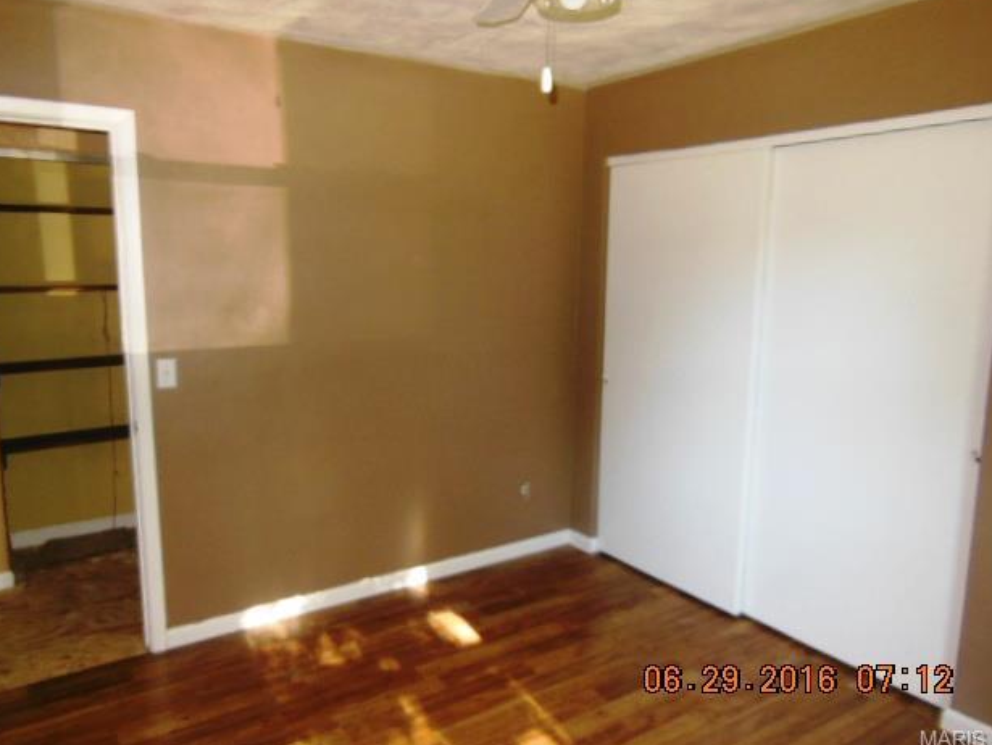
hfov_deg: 67.3
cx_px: 479
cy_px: 368
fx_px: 746
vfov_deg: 53.1
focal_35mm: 26
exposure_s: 1/25
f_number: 3.5
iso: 320
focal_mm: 4.5
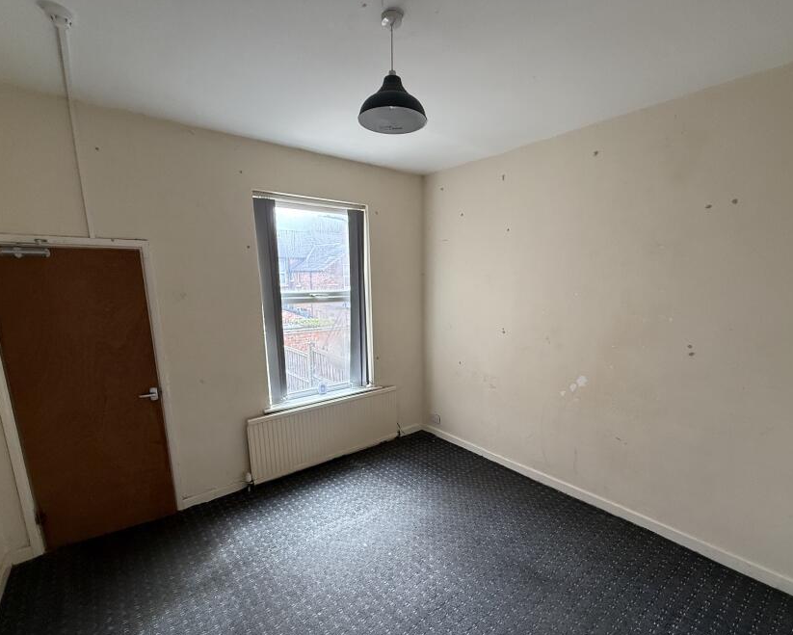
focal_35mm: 17
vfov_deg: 76.6
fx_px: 399
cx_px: 411
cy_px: 361
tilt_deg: -12.0
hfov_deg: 89.6
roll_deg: -0.2
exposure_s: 1/99
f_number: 2.2
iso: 200
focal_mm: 2.22
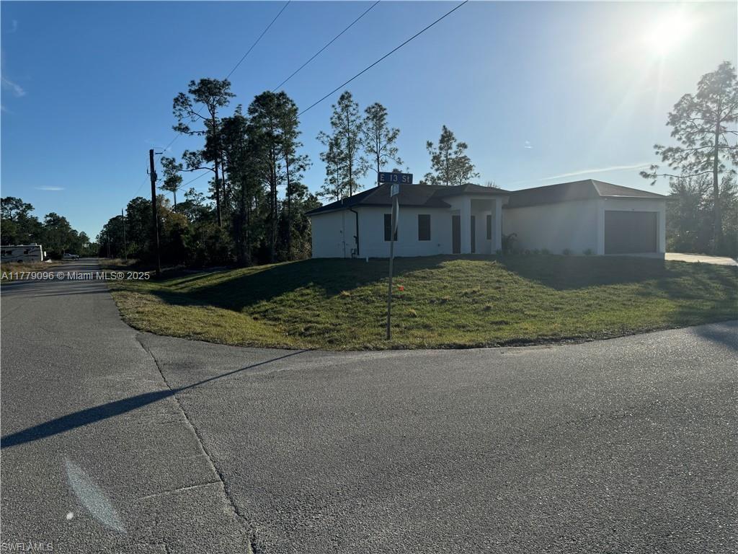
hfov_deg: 71.6
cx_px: 369
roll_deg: +1.6
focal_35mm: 24
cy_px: 277
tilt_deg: +0.4
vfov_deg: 56.8
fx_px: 512
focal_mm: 6.76
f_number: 1.78
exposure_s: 1/7937
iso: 80
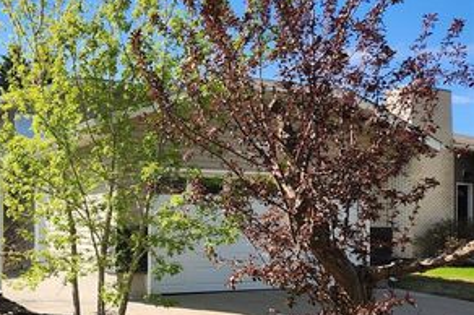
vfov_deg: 32.3
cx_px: 70
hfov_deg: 44.2
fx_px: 539
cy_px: 214
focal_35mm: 41
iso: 20
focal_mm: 5.4
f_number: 1.8
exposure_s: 1/1148
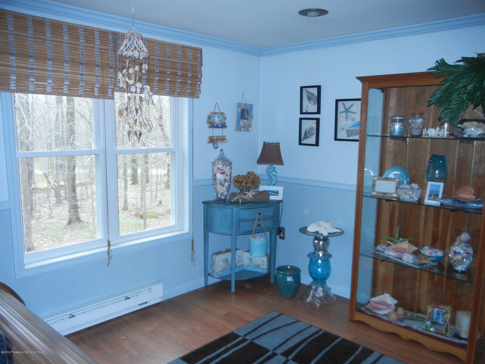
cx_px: 242
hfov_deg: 60.0
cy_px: 182
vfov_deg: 46.8
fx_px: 420
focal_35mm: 30
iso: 368
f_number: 3.5
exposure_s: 1/30
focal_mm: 5.4
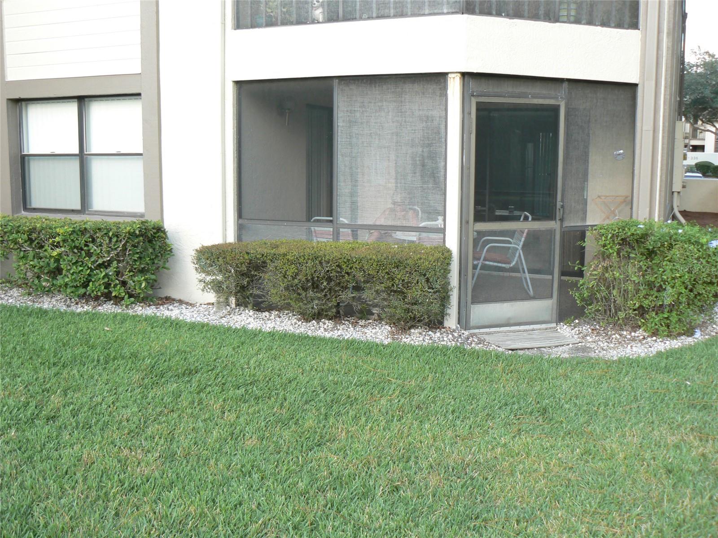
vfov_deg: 39.7
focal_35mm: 36
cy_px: 269
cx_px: 359
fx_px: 747
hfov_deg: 51.4
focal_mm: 6
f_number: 4.5
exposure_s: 1/100
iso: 80
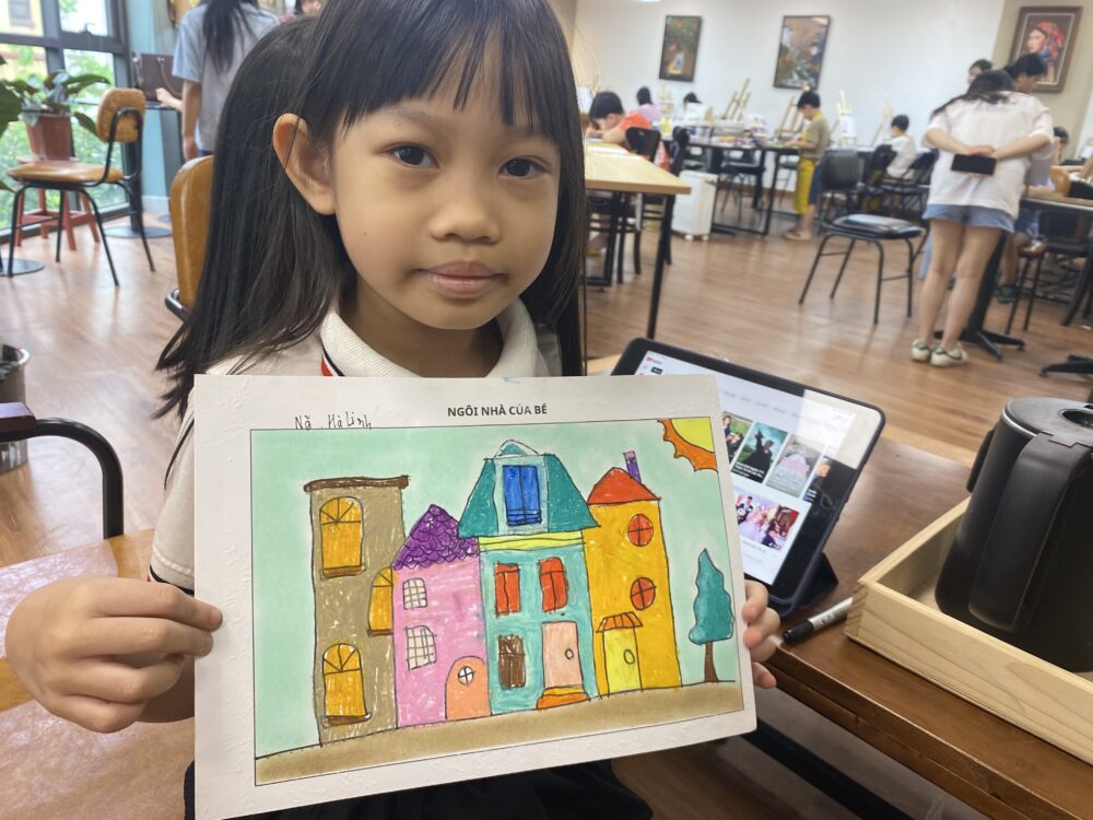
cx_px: 546
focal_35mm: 26
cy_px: 410
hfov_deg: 67.3
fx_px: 821
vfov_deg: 53.1
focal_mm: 4.25
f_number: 1.8
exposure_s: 1/102
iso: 125
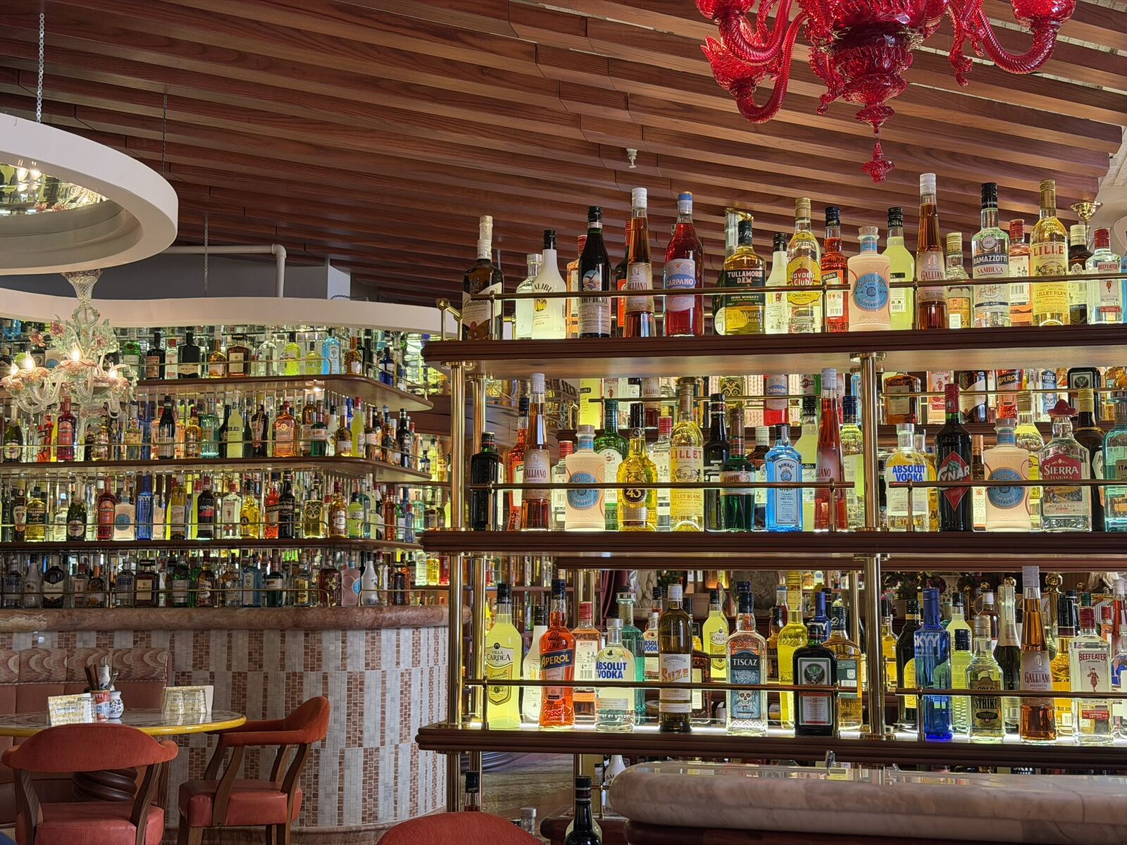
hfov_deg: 39.7
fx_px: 1563
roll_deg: -0.3
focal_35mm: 48
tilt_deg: +6.3
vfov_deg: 30.3
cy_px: 422
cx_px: 564
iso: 125
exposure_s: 1/60
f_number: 1.78
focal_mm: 6.76
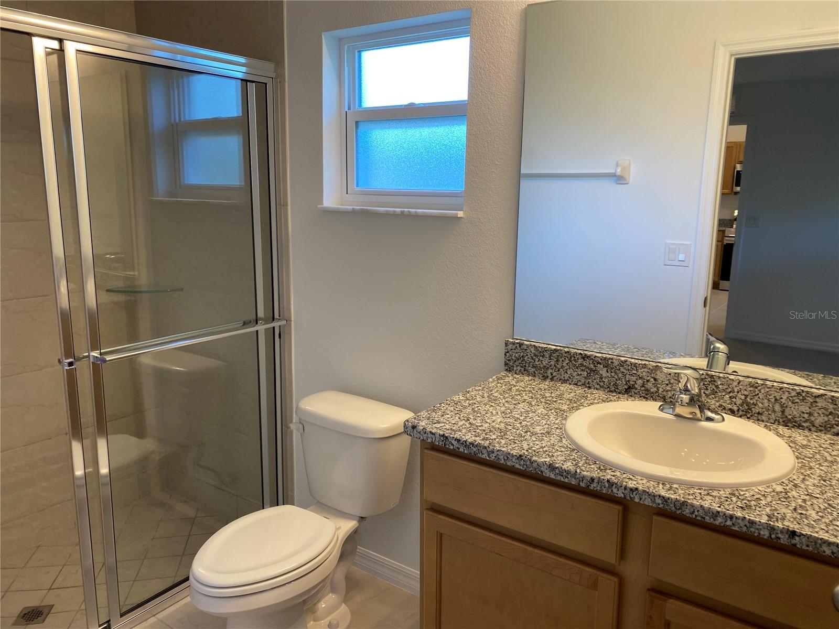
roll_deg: -0.7
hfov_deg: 67.3
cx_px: 420
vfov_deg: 53.1
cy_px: 314
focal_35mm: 26
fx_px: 630
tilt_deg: -10.0
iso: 64
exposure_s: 1/60
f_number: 1.8
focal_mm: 4.25
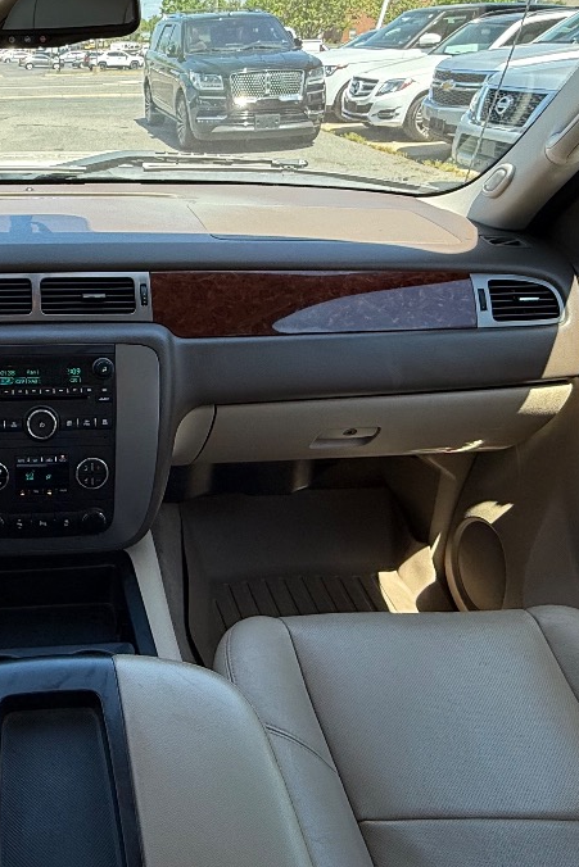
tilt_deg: -22.6
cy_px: 351
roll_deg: +1.4
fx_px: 747
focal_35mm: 31
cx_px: 53
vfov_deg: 59.8
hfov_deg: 39.2
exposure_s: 1/313
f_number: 2.2
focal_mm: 2.22
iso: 64
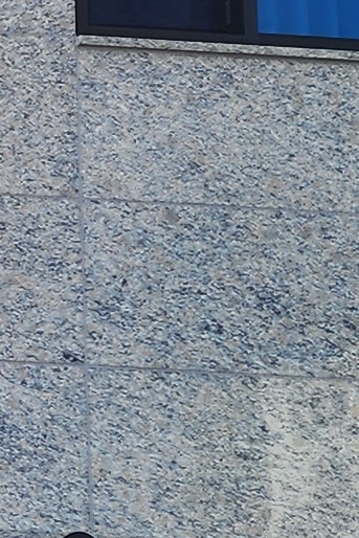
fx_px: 2780
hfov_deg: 6.7
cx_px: -705
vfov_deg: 11.0
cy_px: 473
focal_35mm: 186
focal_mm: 6.4
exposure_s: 1/548
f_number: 1.8
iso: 12
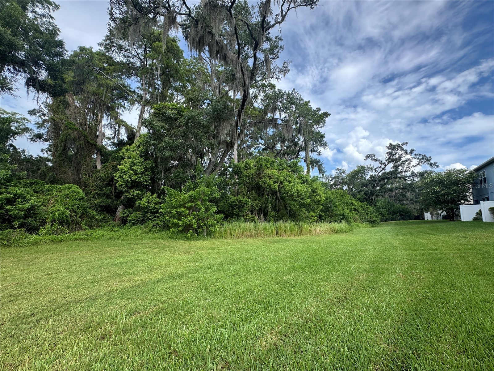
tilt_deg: +7.8
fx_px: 200
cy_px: 186
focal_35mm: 14
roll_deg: -3.2
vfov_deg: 85.7
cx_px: 247
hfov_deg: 102.1
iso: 40
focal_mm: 2.22
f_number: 2.2
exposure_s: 1/443
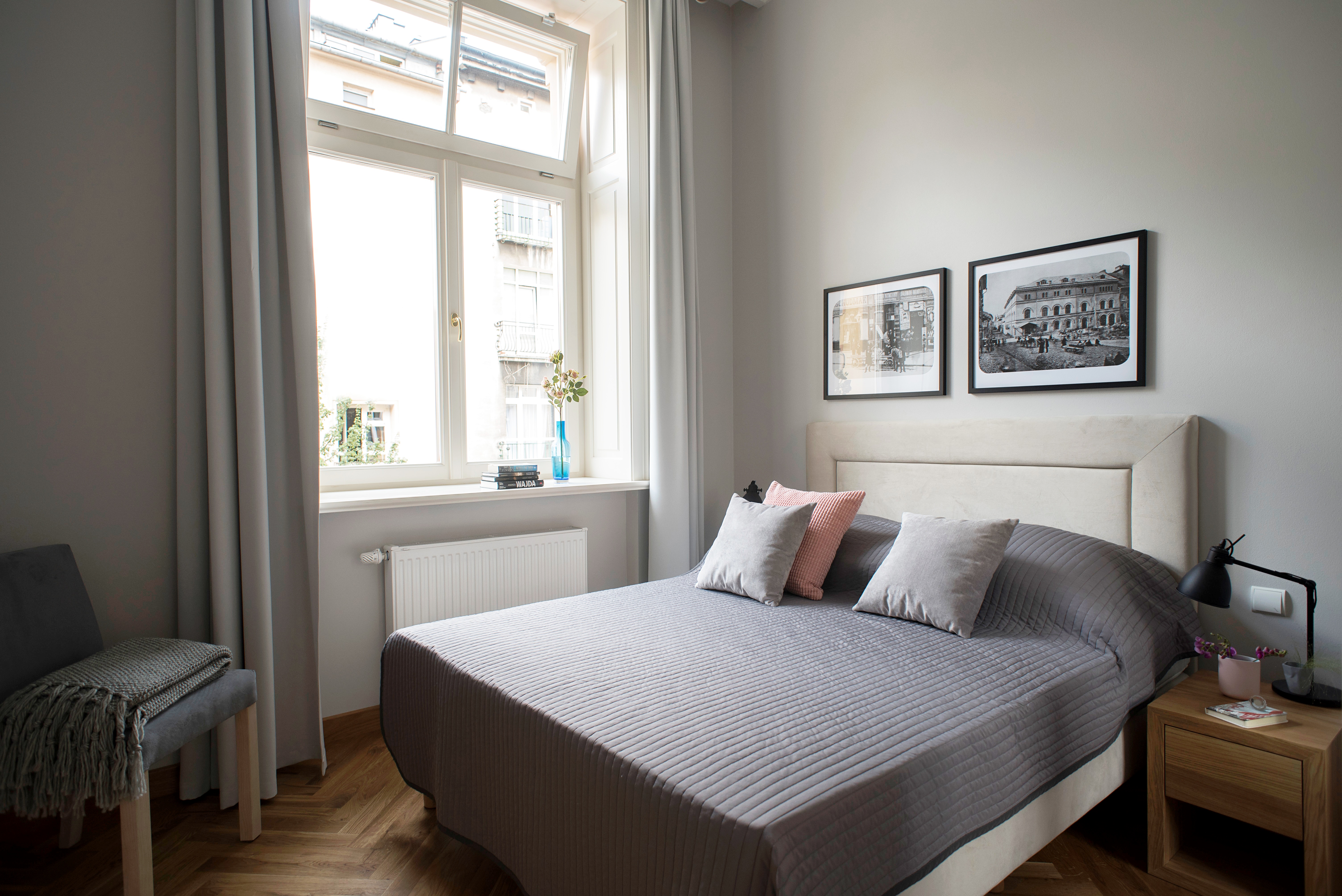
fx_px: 746
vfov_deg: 62.0
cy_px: 448
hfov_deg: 84.0
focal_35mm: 20
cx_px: 671
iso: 400
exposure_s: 1/30
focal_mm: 20
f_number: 5.6
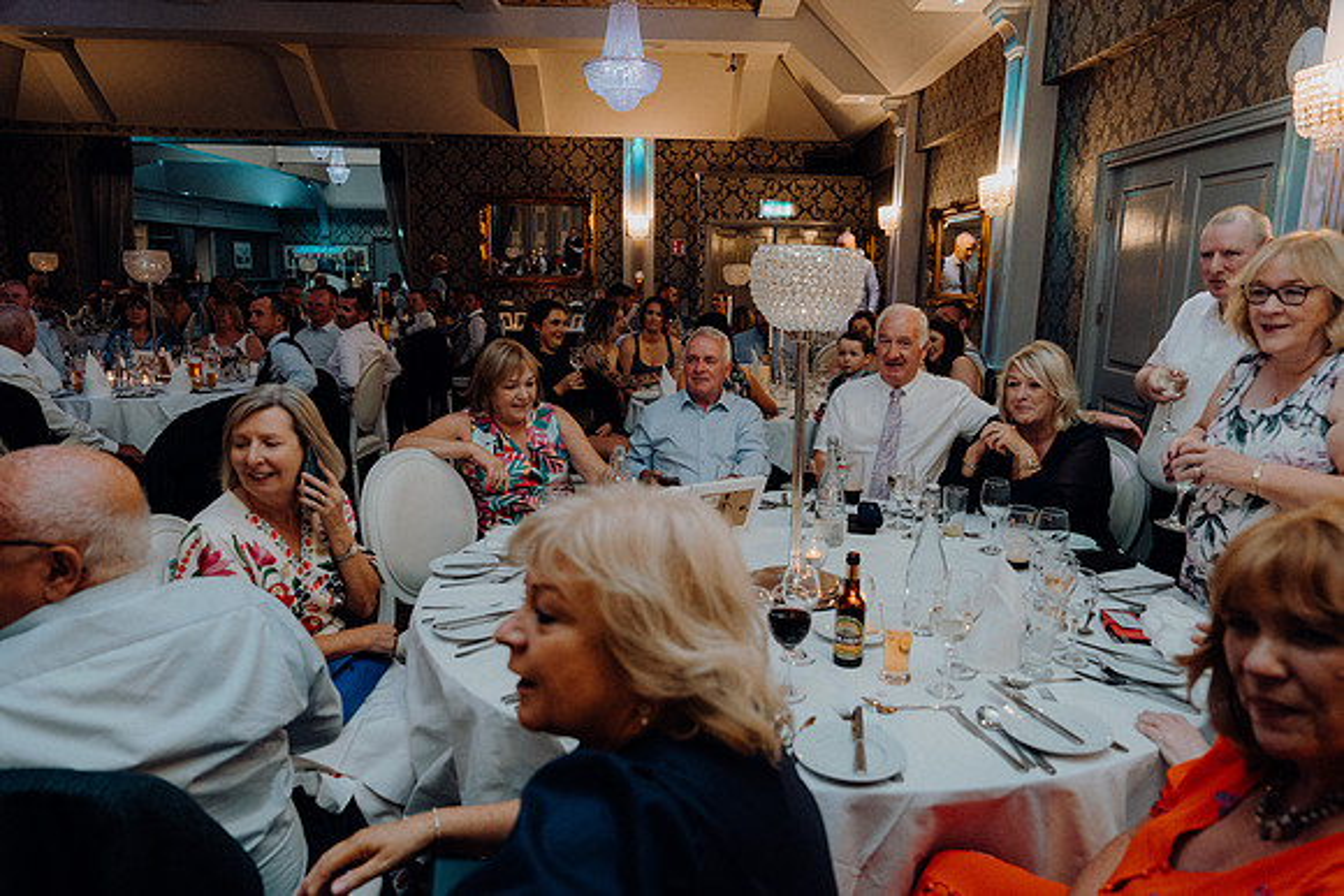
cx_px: 672
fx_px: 896
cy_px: 448
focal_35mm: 24
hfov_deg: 73.7
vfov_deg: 53.2
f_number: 3.5
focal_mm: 24
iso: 2500
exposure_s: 1/160
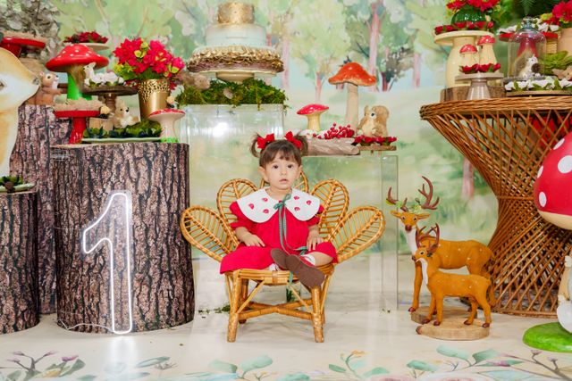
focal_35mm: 50
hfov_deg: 39.6
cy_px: 190
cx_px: 286
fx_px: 795
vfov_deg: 27.0
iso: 800
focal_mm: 50
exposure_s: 1/160
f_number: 2.8
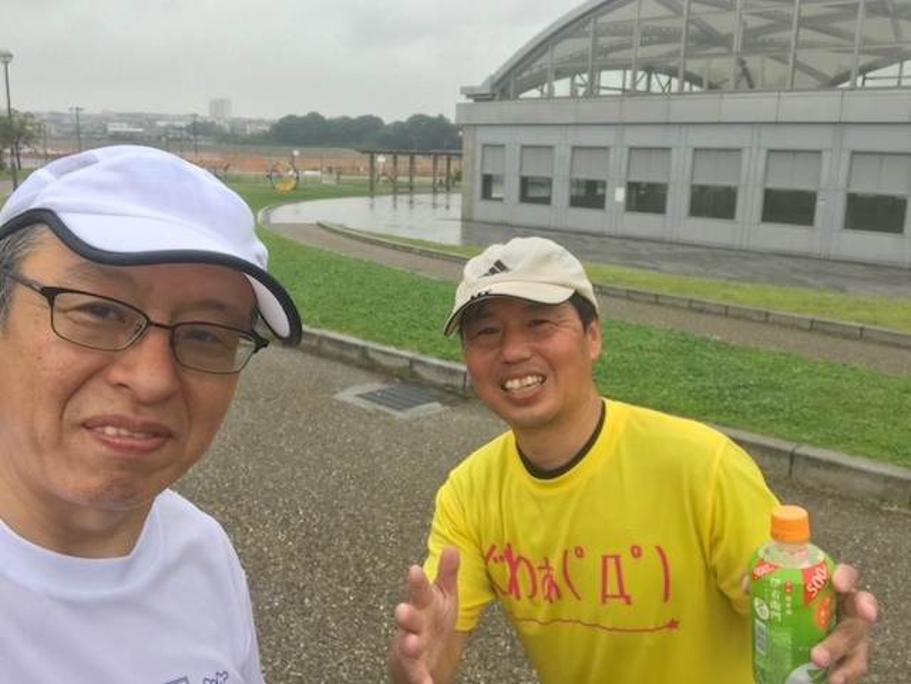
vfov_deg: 44.2
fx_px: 843
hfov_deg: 56.8
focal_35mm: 32
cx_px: 456
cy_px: 342
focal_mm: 2.87
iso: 25
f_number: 2.2
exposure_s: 1/120
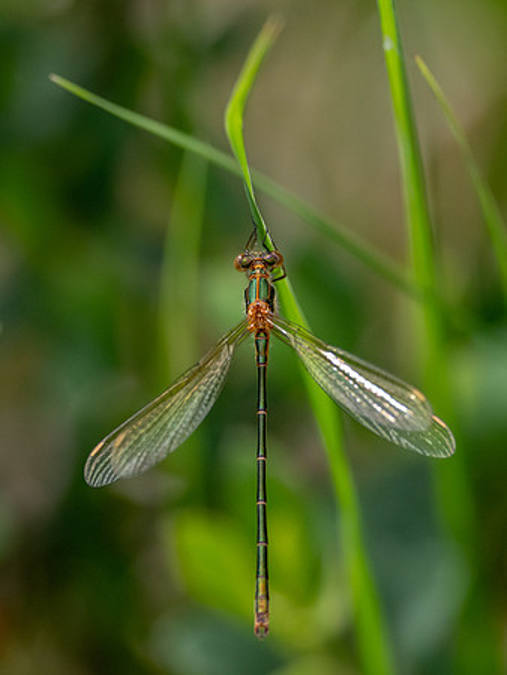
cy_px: 272
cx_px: 271
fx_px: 18715
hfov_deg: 1.6
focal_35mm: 959
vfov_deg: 2.1
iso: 500
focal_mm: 300
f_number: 4
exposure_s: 1/1250
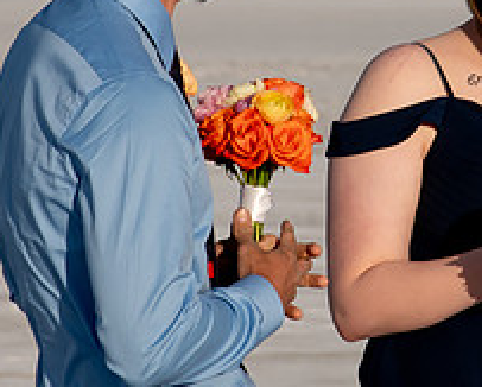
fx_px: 7429
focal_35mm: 520
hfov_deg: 3.7
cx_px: 384
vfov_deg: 3.0
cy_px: 27
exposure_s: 1/800
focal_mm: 120
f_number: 8
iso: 200
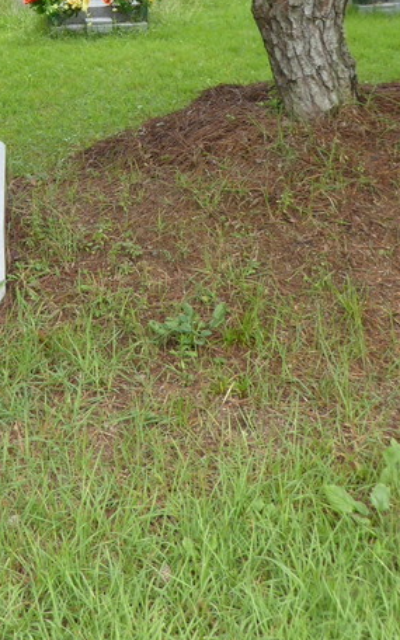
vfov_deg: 29.3
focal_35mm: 67
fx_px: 1169
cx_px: 29
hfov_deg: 19.0
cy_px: 52
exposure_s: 1/200
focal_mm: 4.3
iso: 100
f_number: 3.3
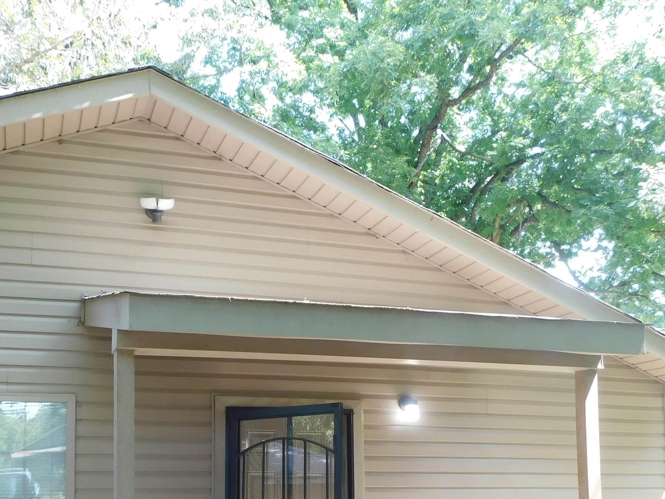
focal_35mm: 40
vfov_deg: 34.4
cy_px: 426
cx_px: 238
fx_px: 769
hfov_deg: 46.3
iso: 125
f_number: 3
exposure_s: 1/80
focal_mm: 4
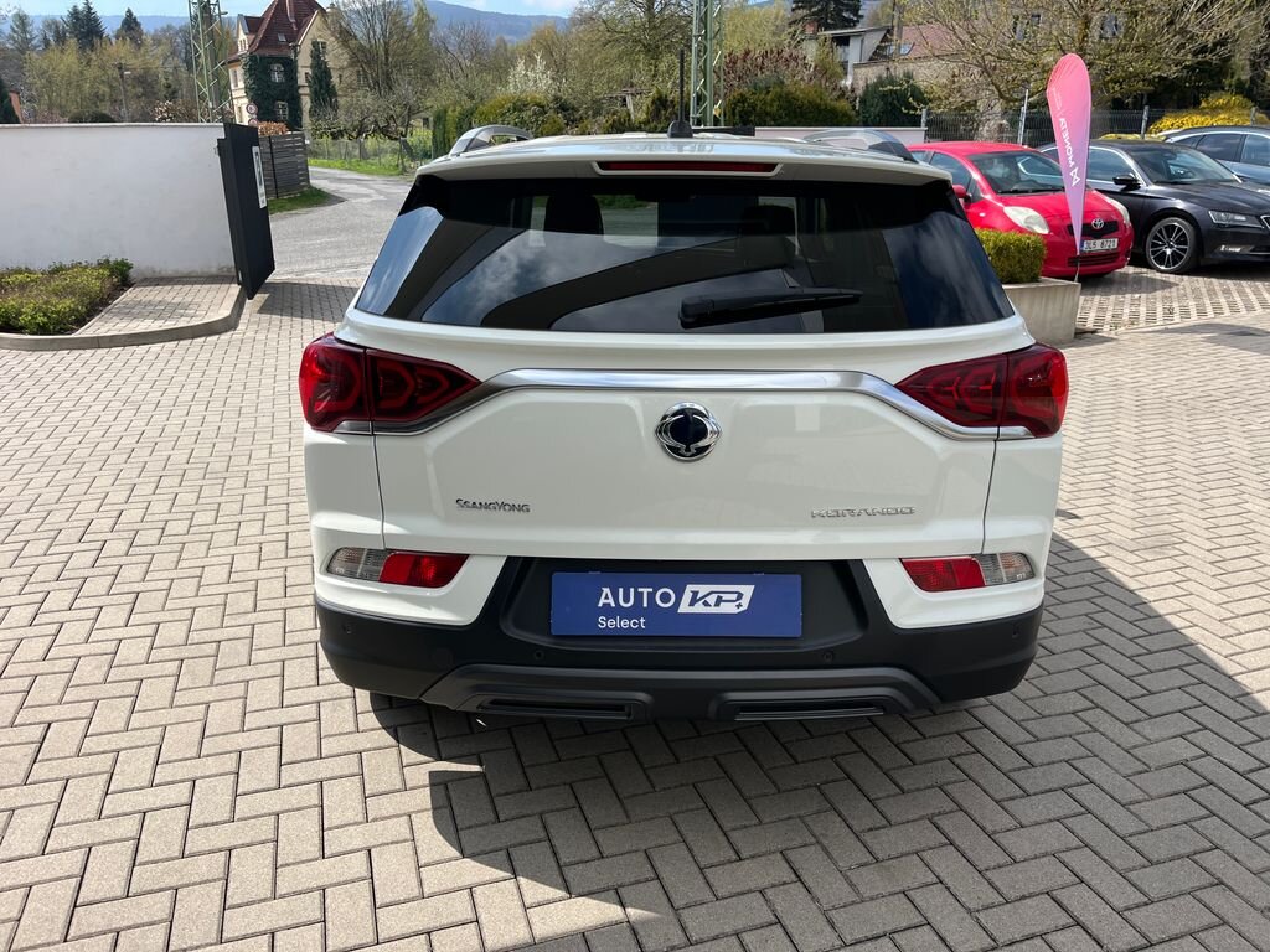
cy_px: 476
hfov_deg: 67.3
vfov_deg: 53.1
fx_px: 954
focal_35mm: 26
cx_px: 635
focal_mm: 5.1
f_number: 1.6
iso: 50
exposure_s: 1/3049
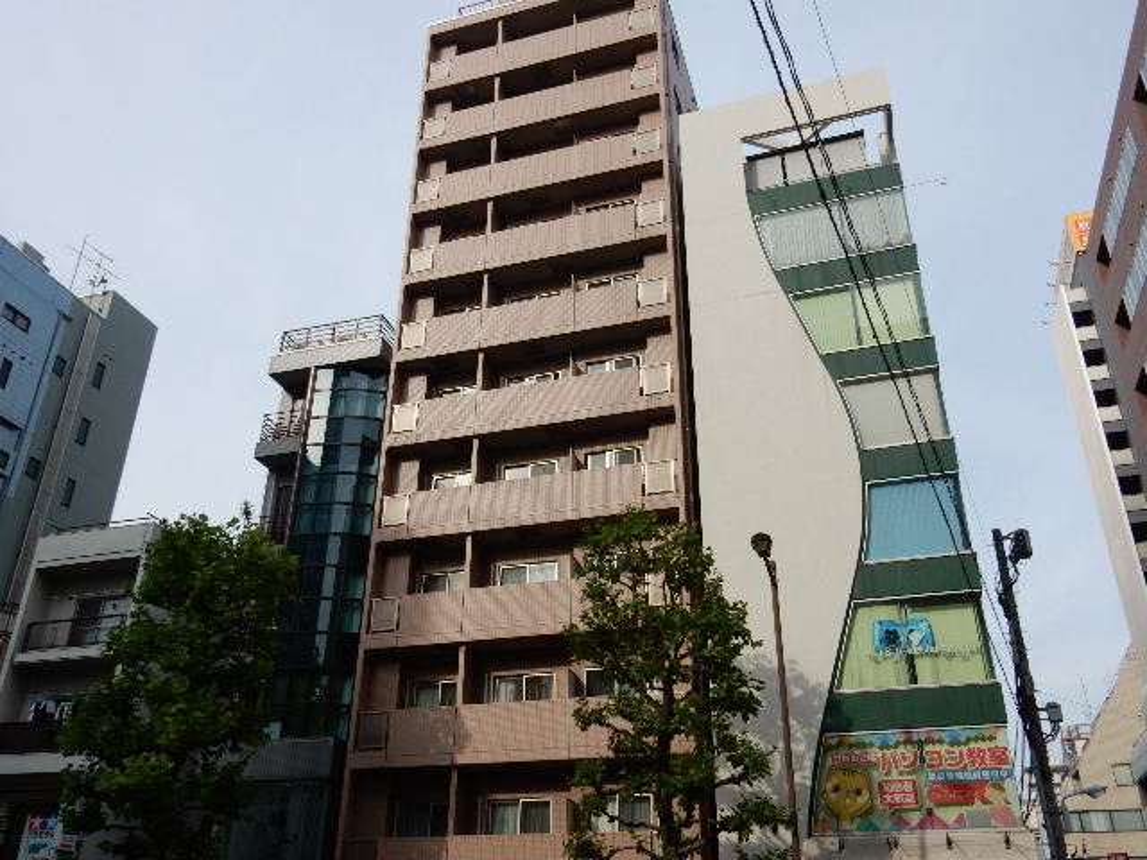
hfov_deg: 60.0
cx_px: 574
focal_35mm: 30
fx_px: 994
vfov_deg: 46.8
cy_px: 430
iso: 125
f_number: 4
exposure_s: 1/1000
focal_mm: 5.4
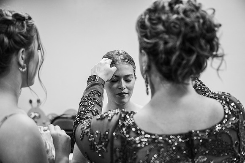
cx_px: 122
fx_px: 299
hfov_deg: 44.5
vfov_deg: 30.5
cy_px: 82
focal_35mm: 44
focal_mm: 44
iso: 2000
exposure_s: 1/320
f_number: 3.2
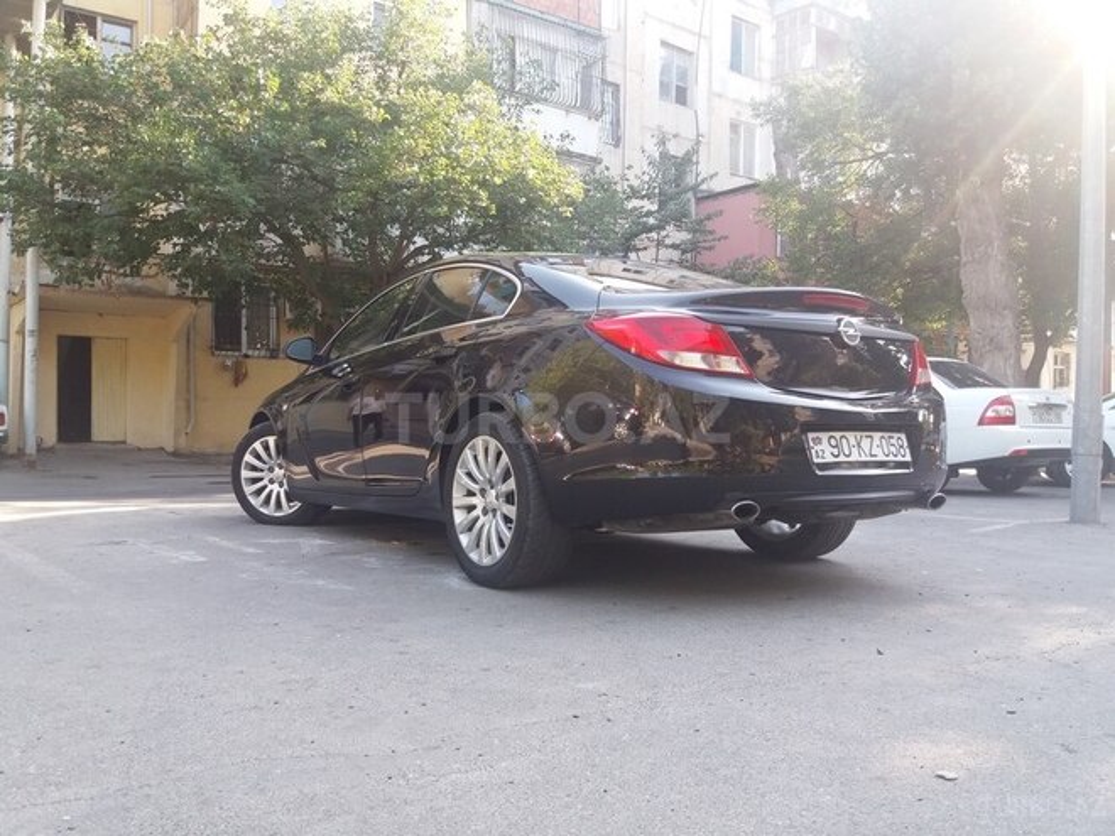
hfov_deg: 63.4
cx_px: 558
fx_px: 902
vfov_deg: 49.7
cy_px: 418
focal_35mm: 28
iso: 80
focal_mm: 3.7
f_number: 1.9
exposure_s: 1/120
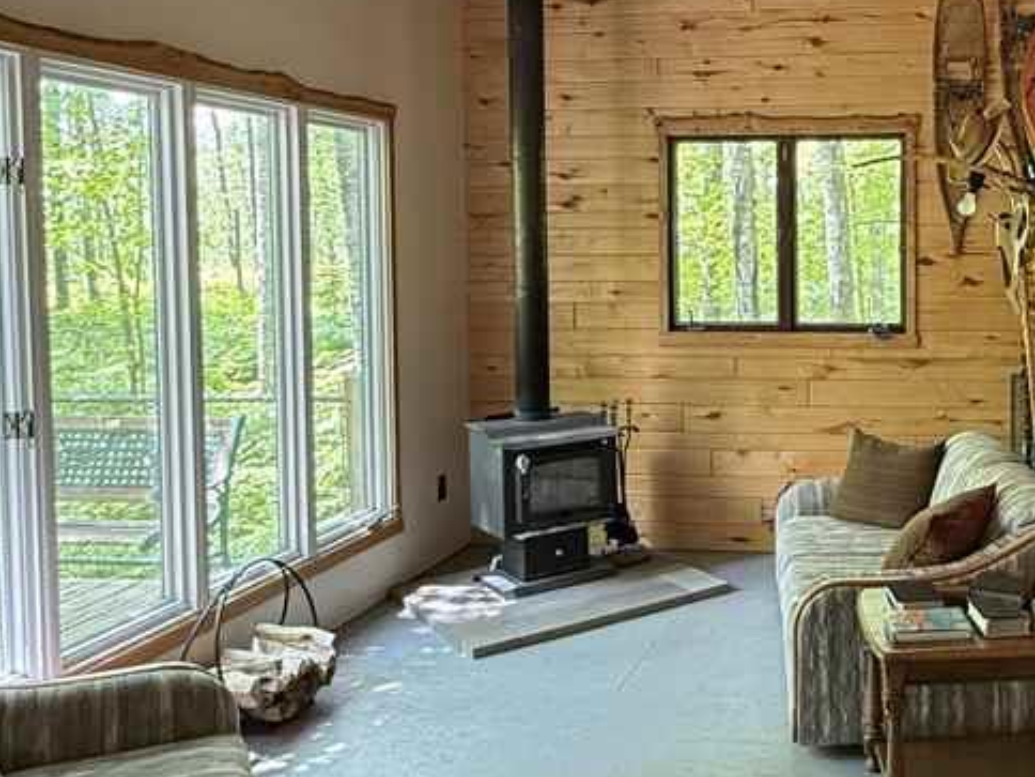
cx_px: 847
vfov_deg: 38.4
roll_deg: +0.1
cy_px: 280
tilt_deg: -2.7
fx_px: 1106
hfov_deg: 47.1
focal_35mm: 37
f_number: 2.2
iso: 320
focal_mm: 2.22
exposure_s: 1/99
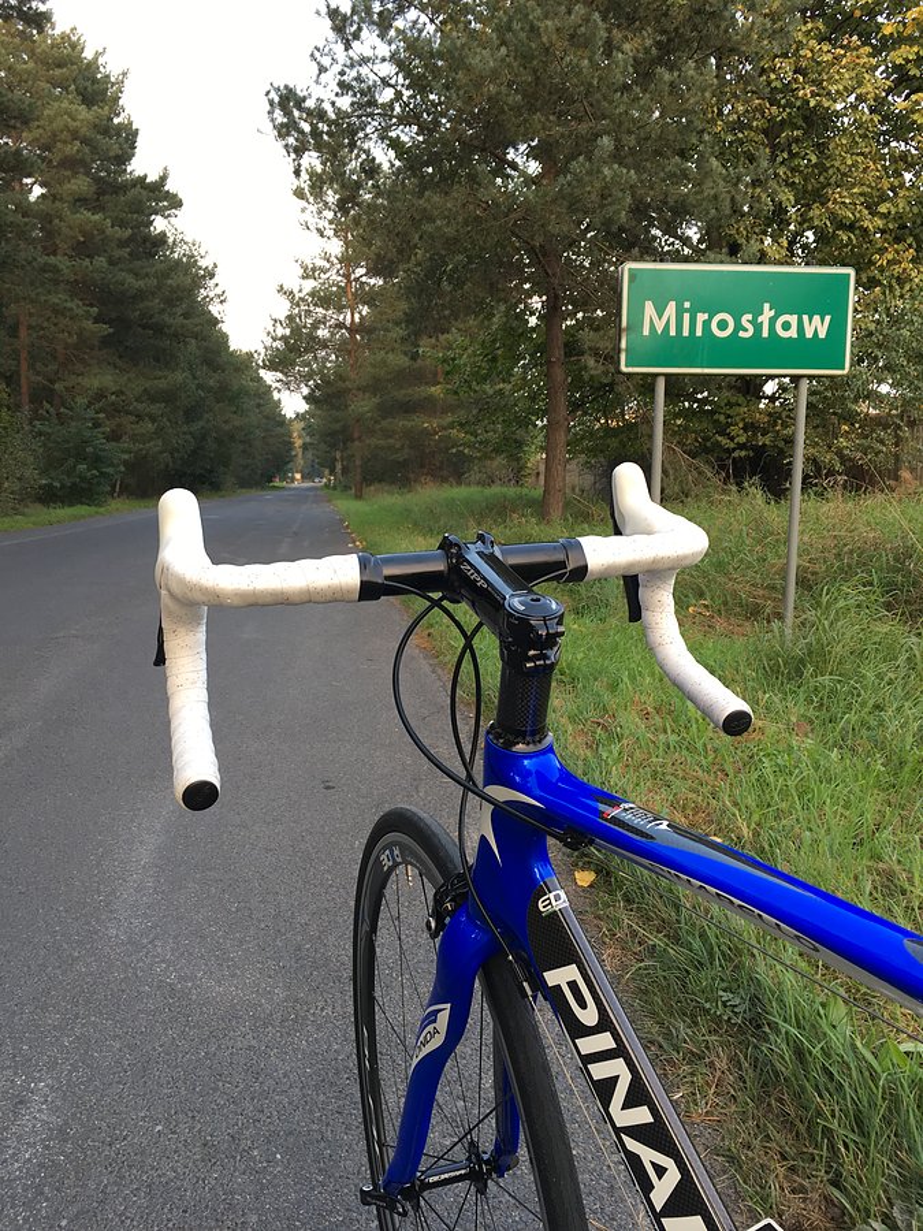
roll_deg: +0.2
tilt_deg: -8.2
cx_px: 462
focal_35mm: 29
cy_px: 616
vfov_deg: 61.7
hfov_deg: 48.2
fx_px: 1031
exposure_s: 1/50
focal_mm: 4.15
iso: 32
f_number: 2.2
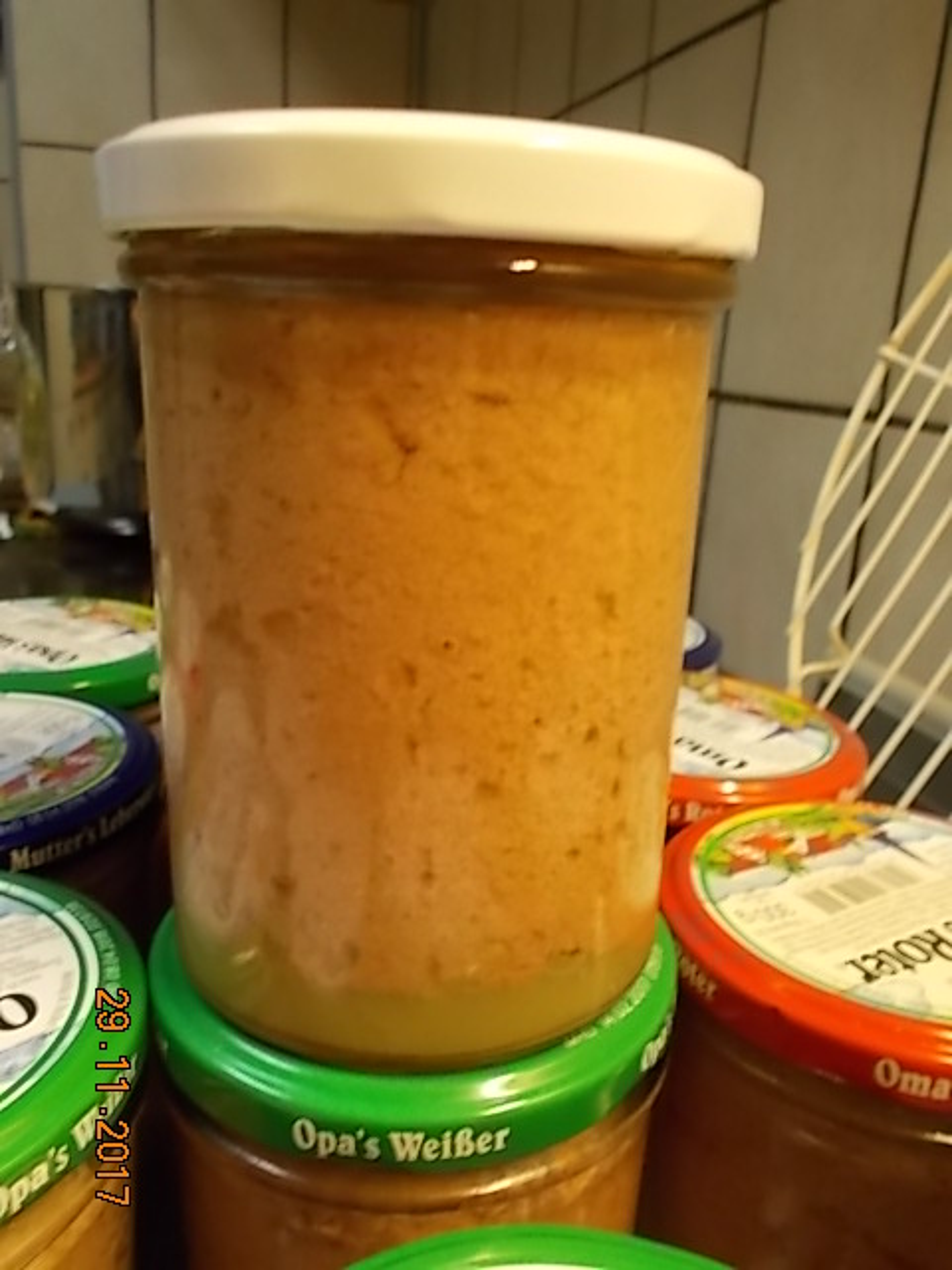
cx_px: 476
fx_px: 1100
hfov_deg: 46.8
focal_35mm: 30
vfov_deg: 60.0
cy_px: 635
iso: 200
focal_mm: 5.3
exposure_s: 1/13
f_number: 3.4
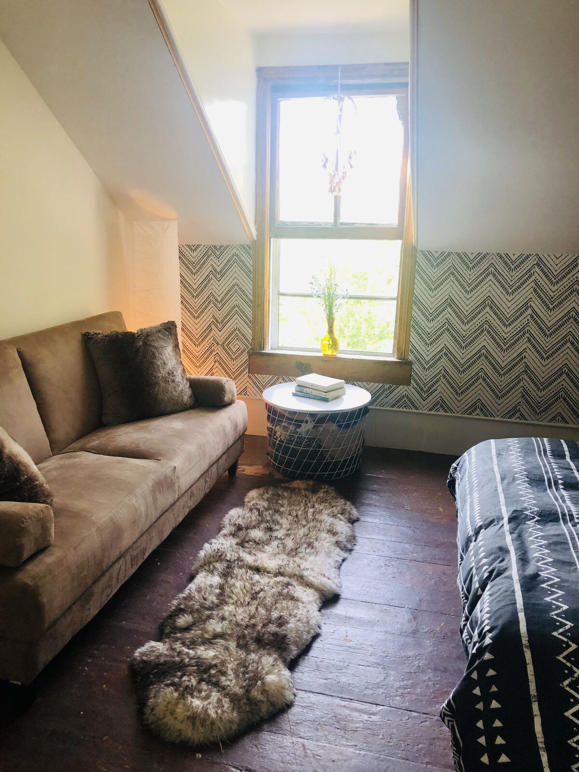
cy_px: 386
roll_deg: +0.2
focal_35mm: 28
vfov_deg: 63.4
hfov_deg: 49.7
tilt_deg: -12.3
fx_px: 624
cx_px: 290
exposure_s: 1/30
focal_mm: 4
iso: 32
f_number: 1.8
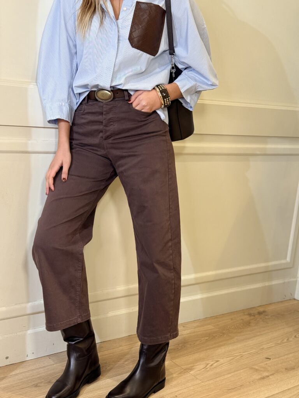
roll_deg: -4.9
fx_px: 553
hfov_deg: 30.3
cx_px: 150
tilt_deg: -11.1
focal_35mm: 48
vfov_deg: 39.7
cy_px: 199
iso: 80
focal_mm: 6.76
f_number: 1.78
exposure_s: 1/100
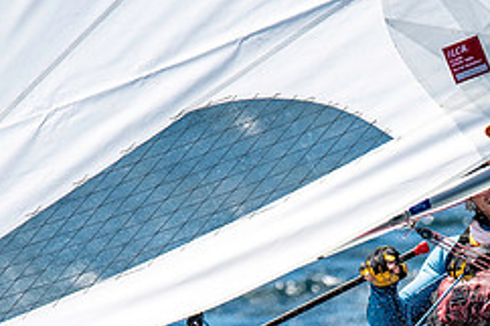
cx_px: 405
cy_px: 353
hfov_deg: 1.9
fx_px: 14690
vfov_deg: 1.3
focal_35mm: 1080
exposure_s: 1/3200
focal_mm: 300
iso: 400
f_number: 5.6
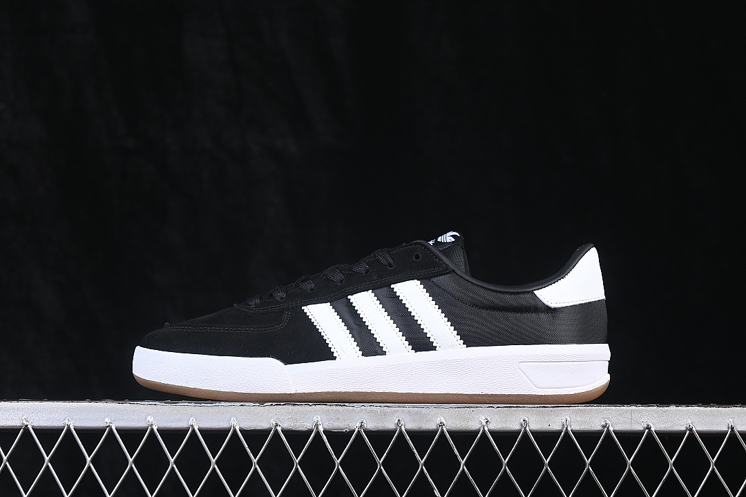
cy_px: 248
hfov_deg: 27.0
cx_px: 373
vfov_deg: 18.2
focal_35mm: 75
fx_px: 1554
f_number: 6.3
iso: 160
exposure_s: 1/60
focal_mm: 50
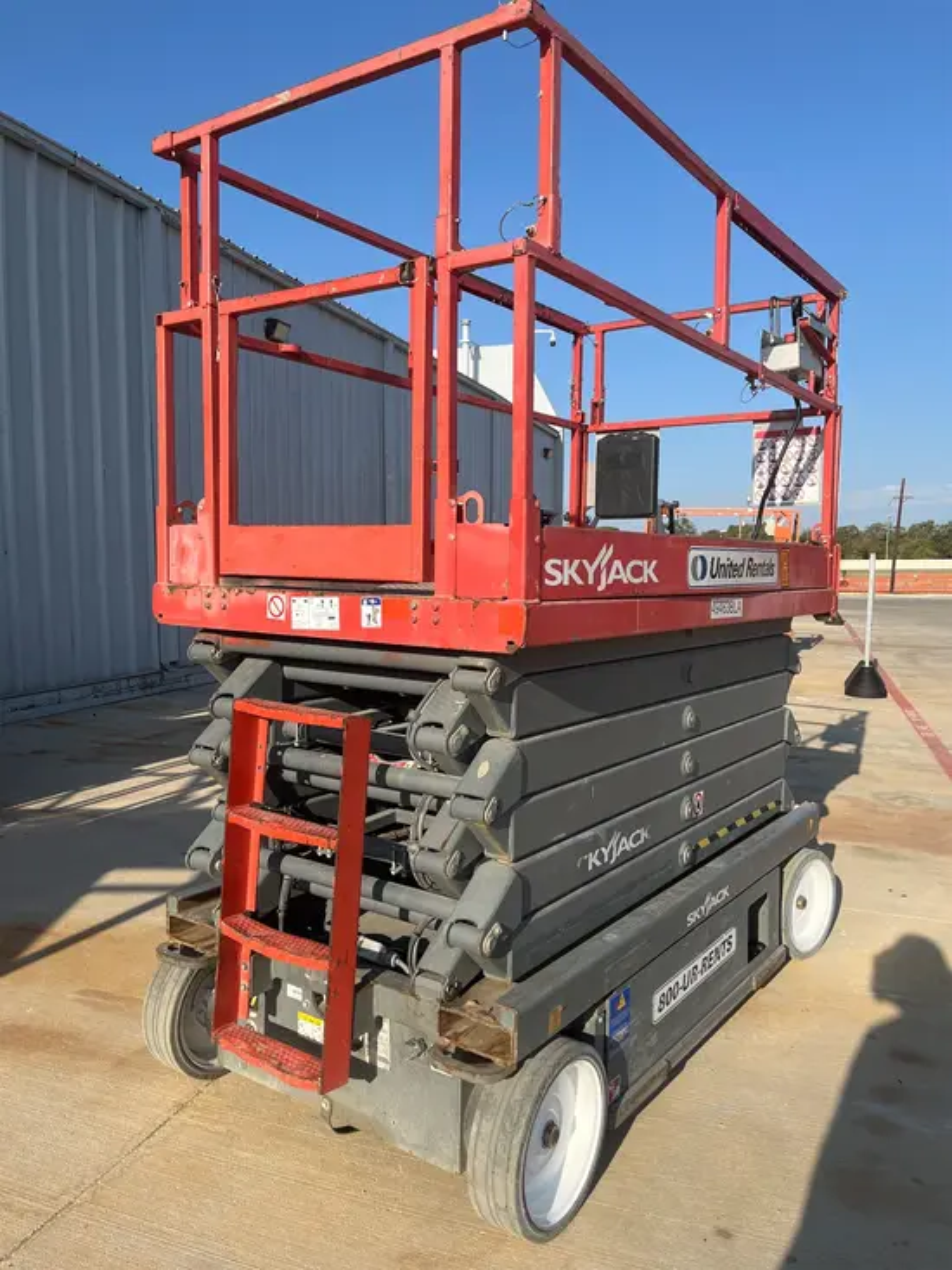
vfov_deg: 67.3
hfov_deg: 53.1
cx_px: 476
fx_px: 953
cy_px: 635
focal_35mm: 26
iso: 50
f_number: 1.6
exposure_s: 1/3135
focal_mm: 5.1
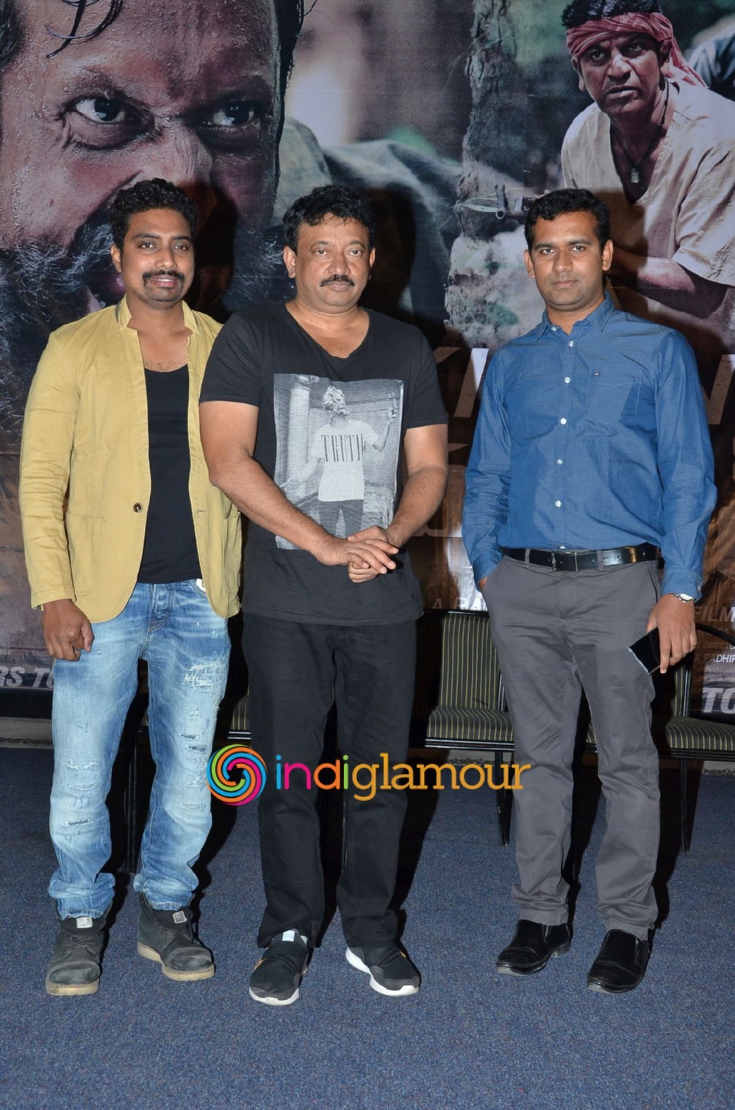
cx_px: 368
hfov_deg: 29.7
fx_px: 1385
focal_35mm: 45
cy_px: 555
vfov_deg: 43.7
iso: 500
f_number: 6.3
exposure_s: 1/125
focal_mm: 30
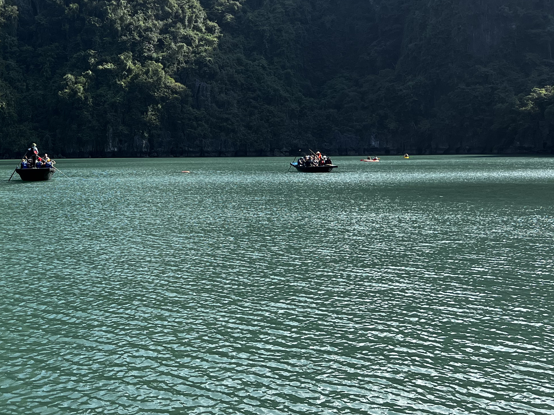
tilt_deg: +6.7
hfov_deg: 33.7
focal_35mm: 54
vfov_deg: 26.6
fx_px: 864
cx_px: 57
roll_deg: -0.2
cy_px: 99
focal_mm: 5.7
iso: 50
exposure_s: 1/2123
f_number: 1.5
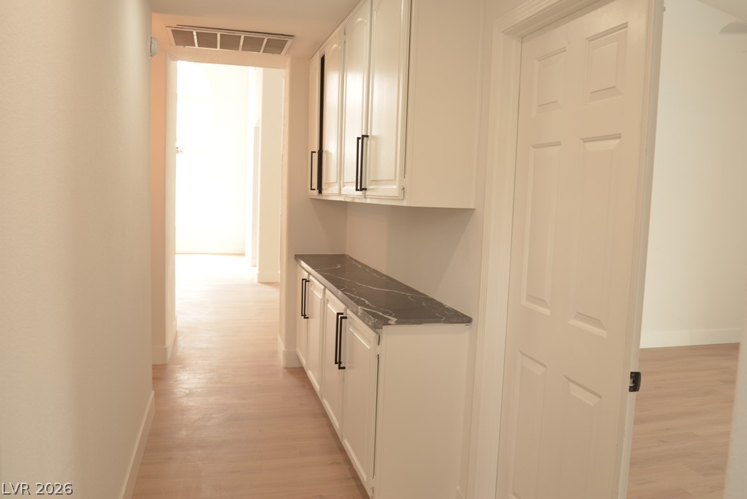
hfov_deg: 65.5
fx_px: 581
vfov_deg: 46.4
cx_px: 385
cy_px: 242
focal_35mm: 28
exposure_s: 1/30
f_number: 3.5
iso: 200
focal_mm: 18
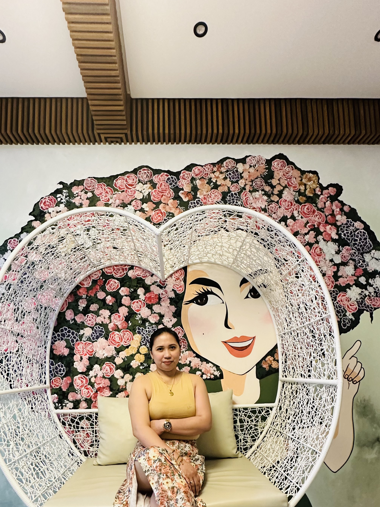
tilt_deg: +7.1
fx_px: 307
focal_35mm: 21
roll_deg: +0.7
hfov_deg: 63.3
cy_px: 335
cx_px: 174
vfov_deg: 76.6
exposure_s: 1/60
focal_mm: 2.22
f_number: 2.2
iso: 400
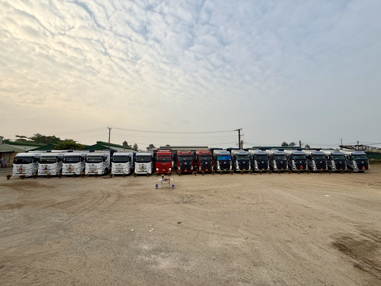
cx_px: 190
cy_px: 143
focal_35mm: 14
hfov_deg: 102.1
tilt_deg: +4.8
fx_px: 154
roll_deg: +0.3
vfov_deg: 85.7
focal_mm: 2.22
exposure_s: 1/1497
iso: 50
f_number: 2.2
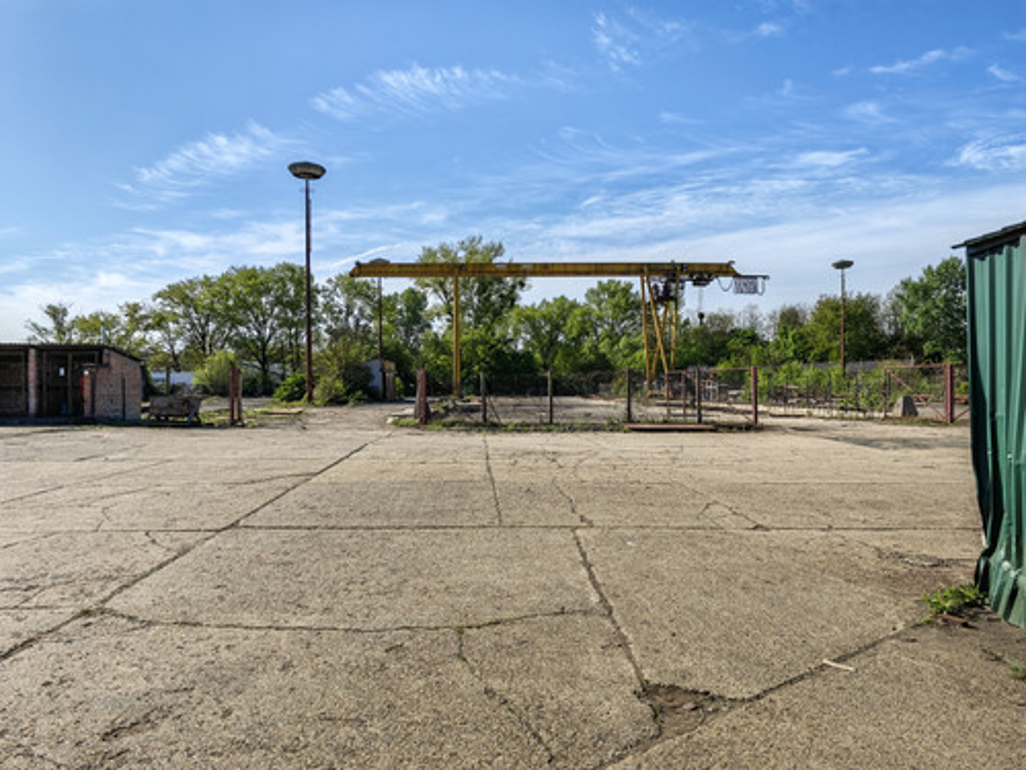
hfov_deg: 73.9
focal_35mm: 23
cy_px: 385
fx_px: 682
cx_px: 513
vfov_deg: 58.9
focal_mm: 8.71
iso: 50
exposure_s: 1/5128
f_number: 1.67
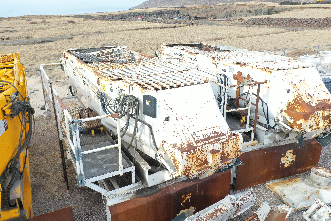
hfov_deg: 65.5
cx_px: 166
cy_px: 110
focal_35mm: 28
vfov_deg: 46.4
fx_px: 257
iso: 100
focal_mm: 10.26
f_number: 3.2
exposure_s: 1/500
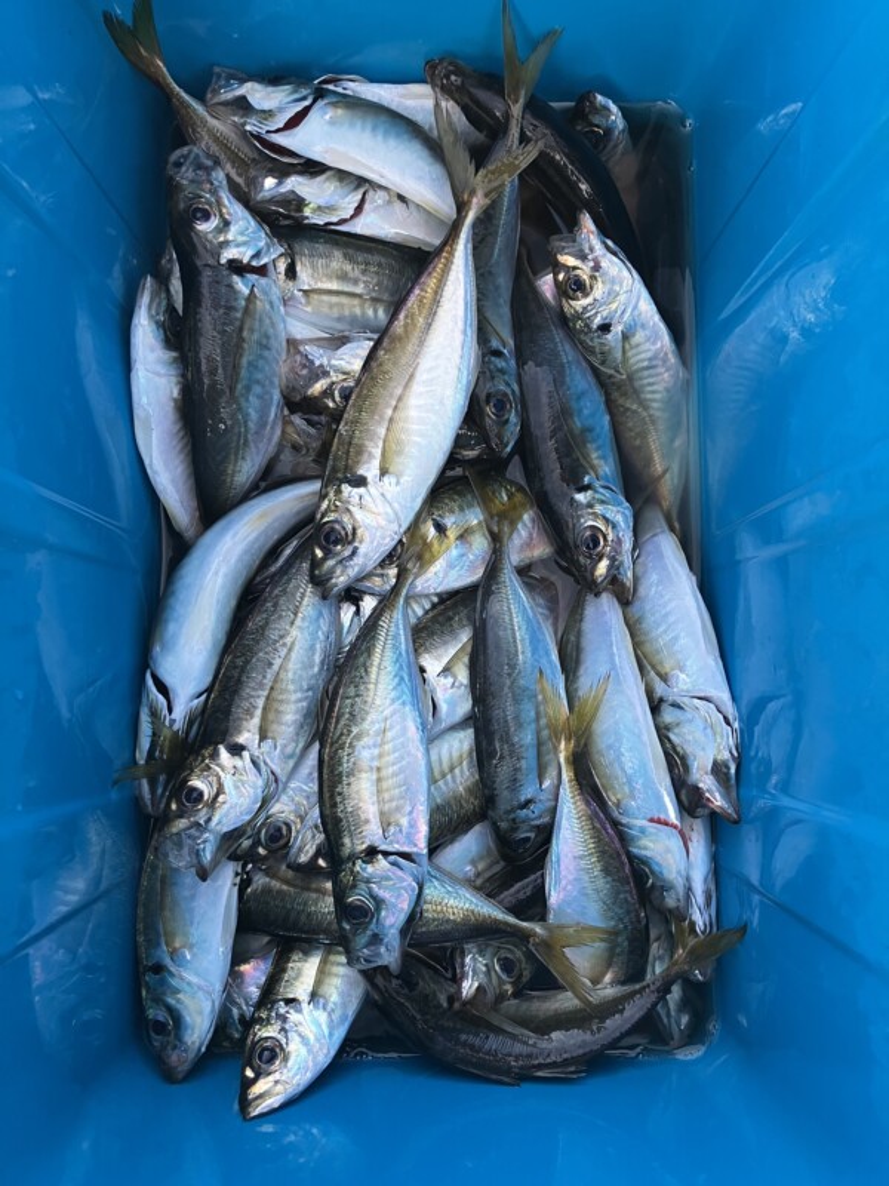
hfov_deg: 49.7
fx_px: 959
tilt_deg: -83.8
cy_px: 593
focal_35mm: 28
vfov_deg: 63.4
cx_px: 444
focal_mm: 3.99
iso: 80
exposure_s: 1/91
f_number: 1.8
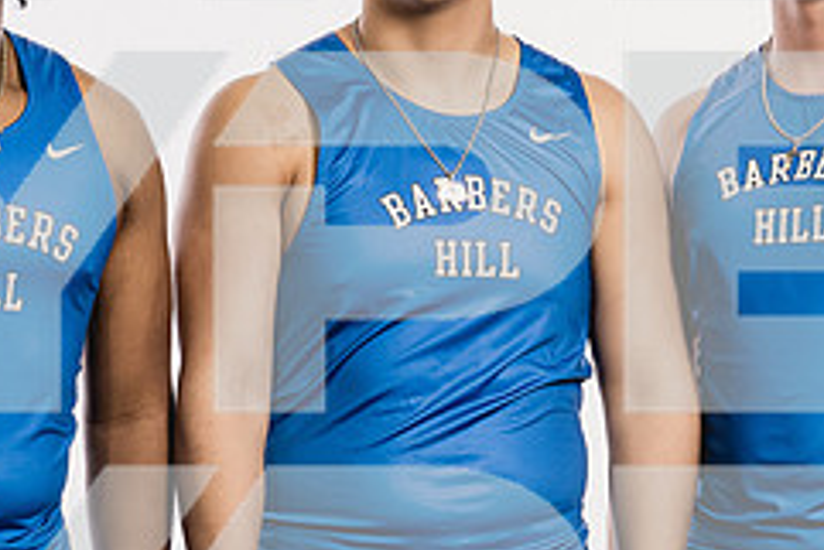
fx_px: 4672
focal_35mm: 204
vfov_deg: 6.7
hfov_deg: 10.0
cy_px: 329
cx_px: 89
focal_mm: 63
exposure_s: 1/250
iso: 640
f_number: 5.6
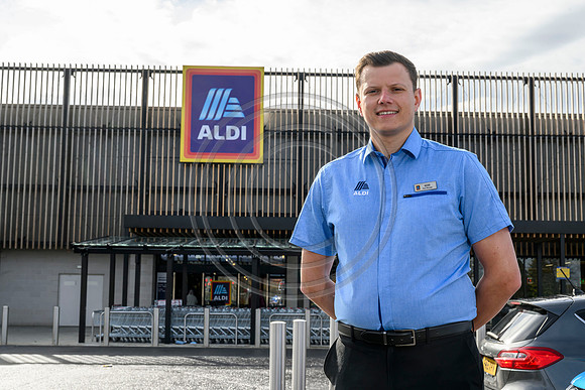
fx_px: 796
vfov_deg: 27.5
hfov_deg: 40.3
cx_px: 292
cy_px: 195
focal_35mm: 49
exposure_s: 1/160
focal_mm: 49
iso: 160
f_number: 11
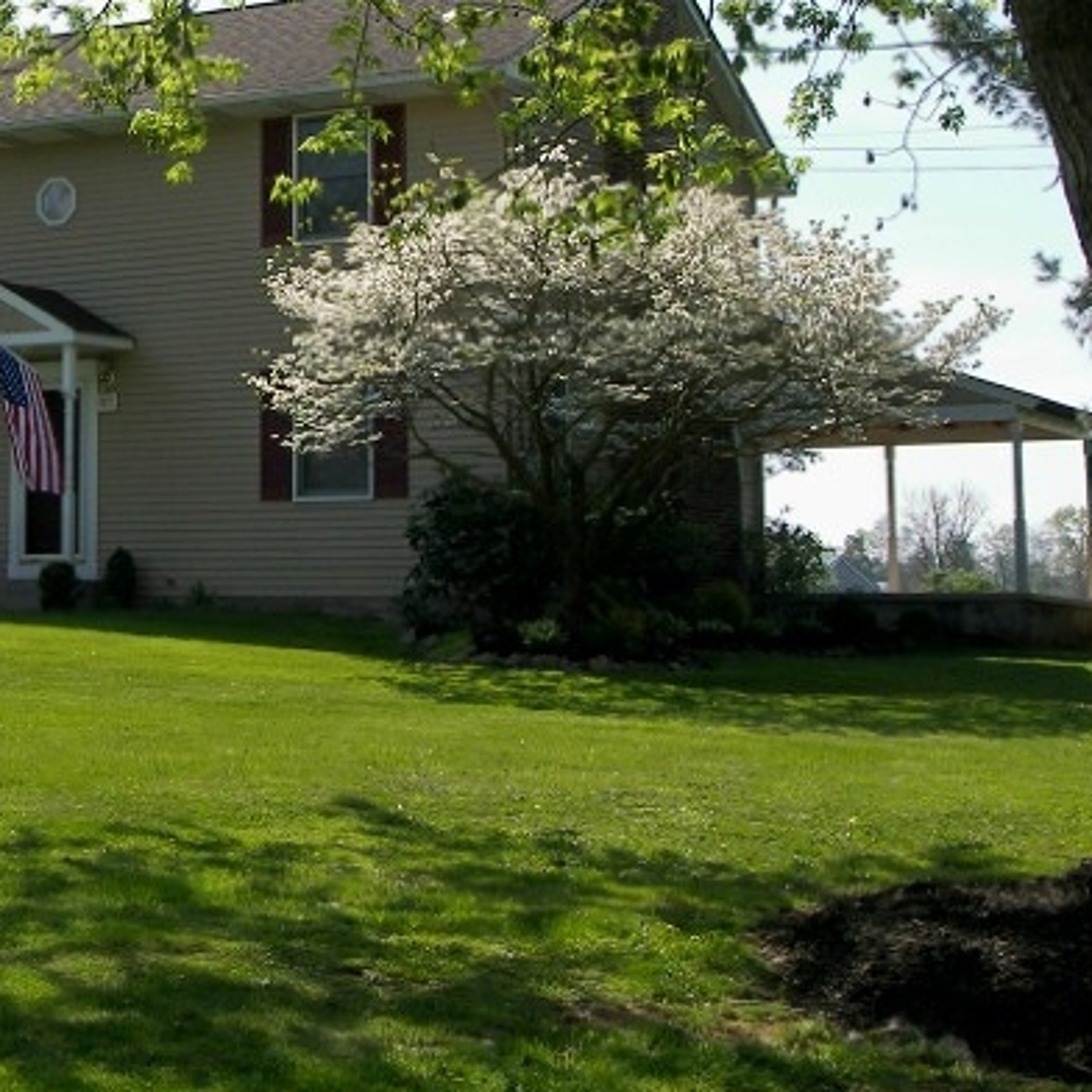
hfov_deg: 22.4
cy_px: 267
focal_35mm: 74
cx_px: -8
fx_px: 2641
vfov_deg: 23.1
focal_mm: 8.7
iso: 50
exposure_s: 1/800
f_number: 3.2
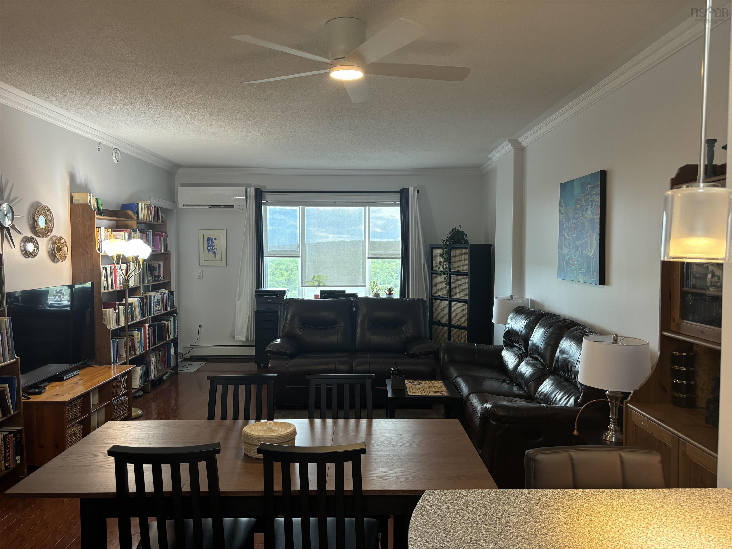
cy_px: 274
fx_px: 550
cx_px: 366
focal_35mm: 26
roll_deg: -0.1
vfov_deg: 53.1
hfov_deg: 67.3
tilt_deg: -2.6
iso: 160
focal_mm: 5.96
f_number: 1.6
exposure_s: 1/60
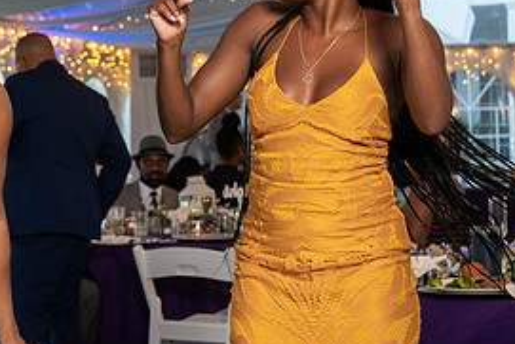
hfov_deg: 17.4
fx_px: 1675
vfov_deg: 11.7
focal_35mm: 117
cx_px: 116
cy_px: 114
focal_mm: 52
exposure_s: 1/200
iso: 2000
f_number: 5.6
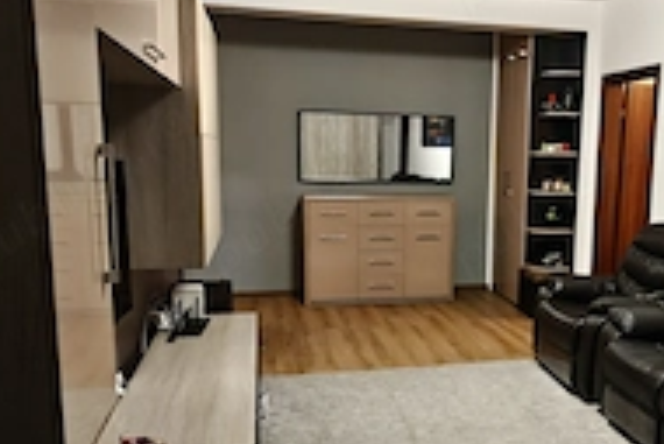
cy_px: 248
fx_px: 646
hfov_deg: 53.3
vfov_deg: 37.9
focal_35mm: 35
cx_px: 444
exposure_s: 1/50
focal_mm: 2.31
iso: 400
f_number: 2
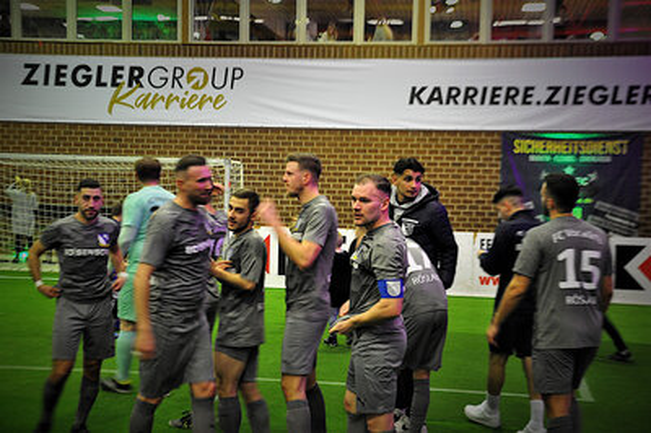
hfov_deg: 37.9
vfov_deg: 25.7
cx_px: 326
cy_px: 216
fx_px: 949
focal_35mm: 52
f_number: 4.5
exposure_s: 1/20
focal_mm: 35
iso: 1600
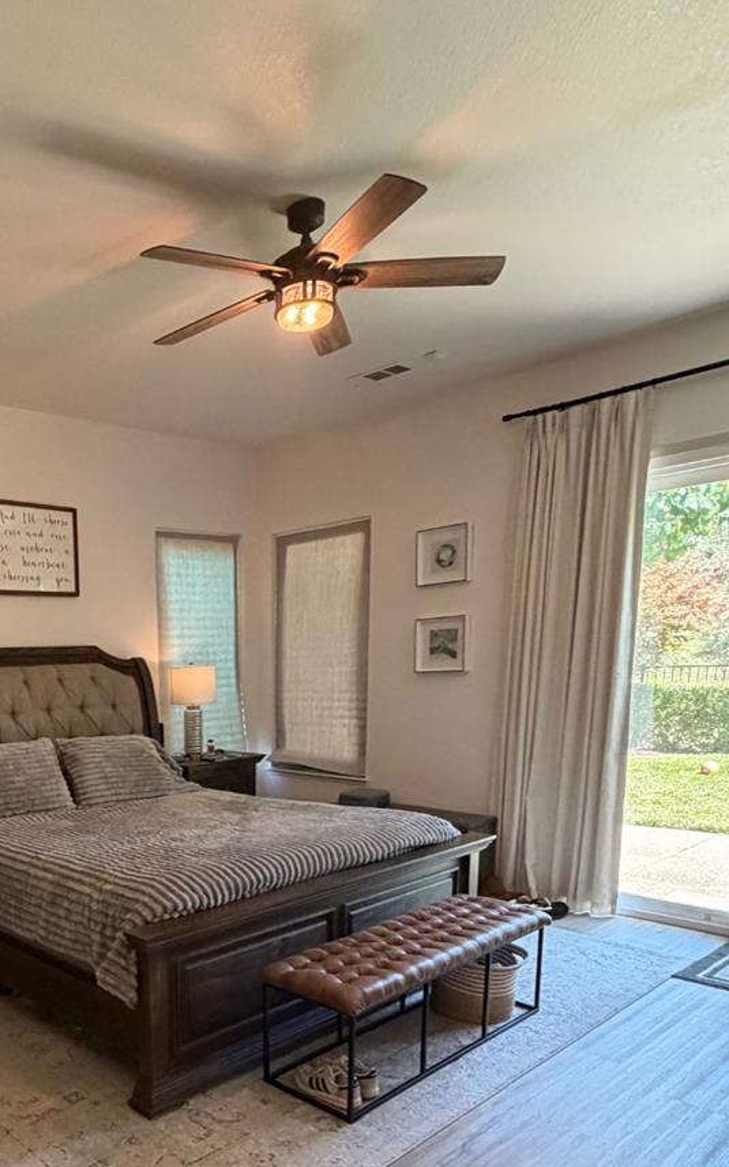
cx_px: 102
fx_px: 826
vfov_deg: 67.4
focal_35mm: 26
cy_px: 824
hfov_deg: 44.2
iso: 320
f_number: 2.2
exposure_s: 1/60
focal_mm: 2.22
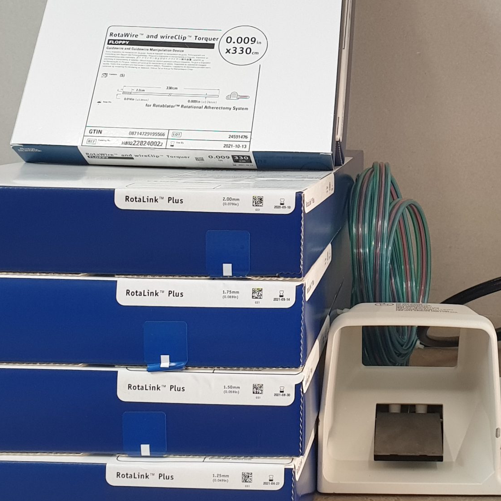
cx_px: 438
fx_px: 868
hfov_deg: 30.9
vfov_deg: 31.8
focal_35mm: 53
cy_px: 141
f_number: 2.4
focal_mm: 4.3
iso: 250
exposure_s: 1/50
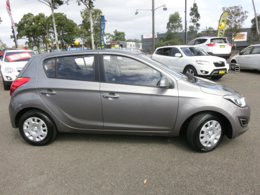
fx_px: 188
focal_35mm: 25
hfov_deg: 69.4
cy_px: 98
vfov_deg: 54.9
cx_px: 130
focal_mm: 4.4
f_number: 3.3
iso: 80
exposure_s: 1/640
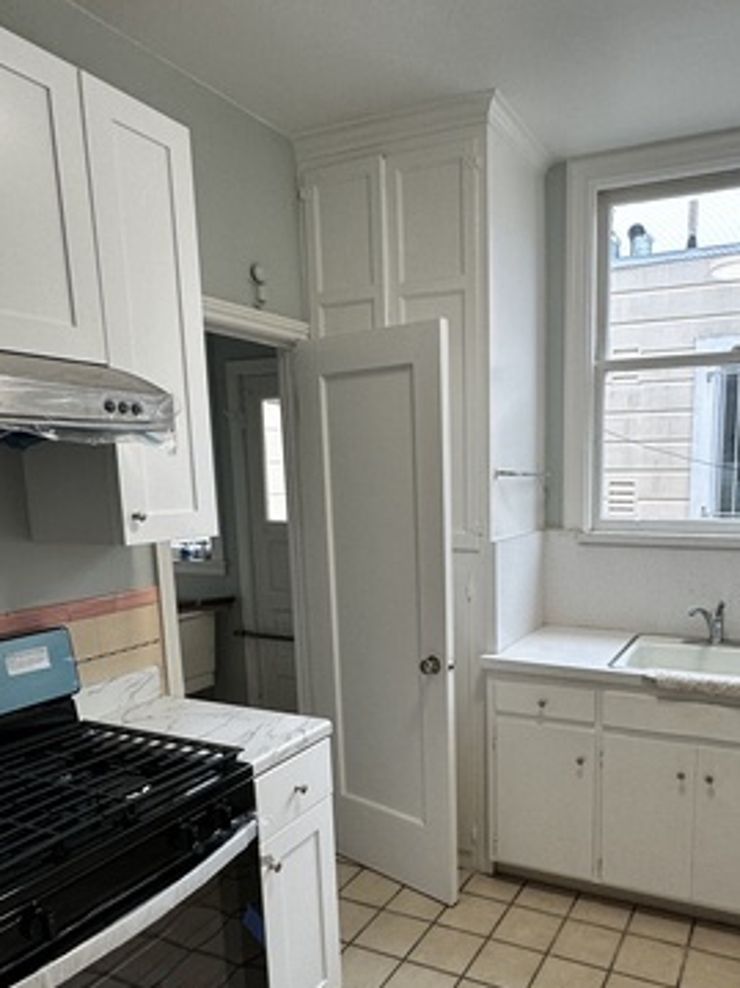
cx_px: 484
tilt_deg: -8.2
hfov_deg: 52.2
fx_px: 742
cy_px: 601
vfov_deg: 66.6
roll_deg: +0.3
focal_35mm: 26
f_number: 2.2
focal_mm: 2.22
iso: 125
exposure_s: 1/120
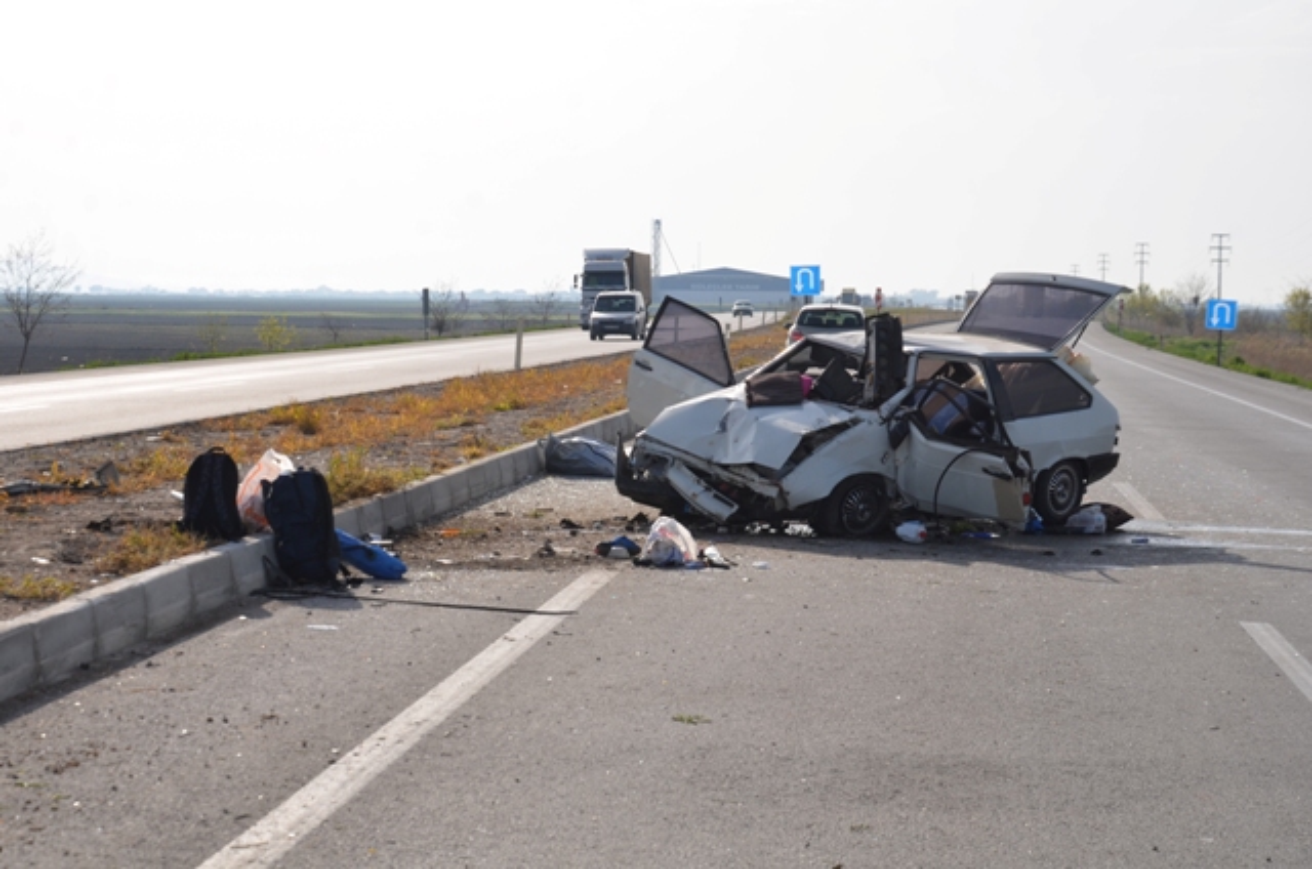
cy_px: 434
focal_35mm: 75
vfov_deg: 18.1
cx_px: 656
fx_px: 2728
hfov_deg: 27.0
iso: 100
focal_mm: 50
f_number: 10
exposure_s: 1/250
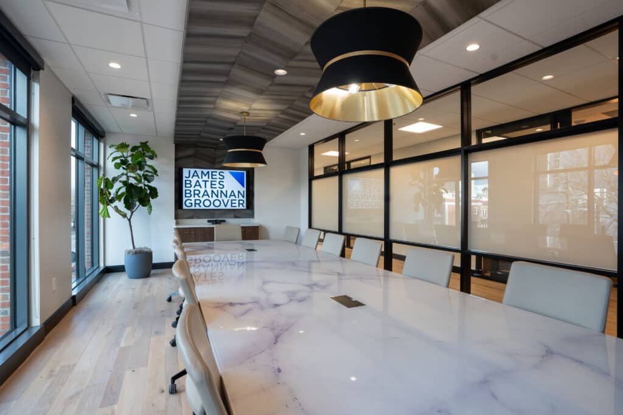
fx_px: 277
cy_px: 208
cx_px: 312
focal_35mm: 16
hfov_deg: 96.7
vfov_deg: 73.8
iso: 100
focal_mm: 16
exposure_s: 1/4
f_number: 7.1
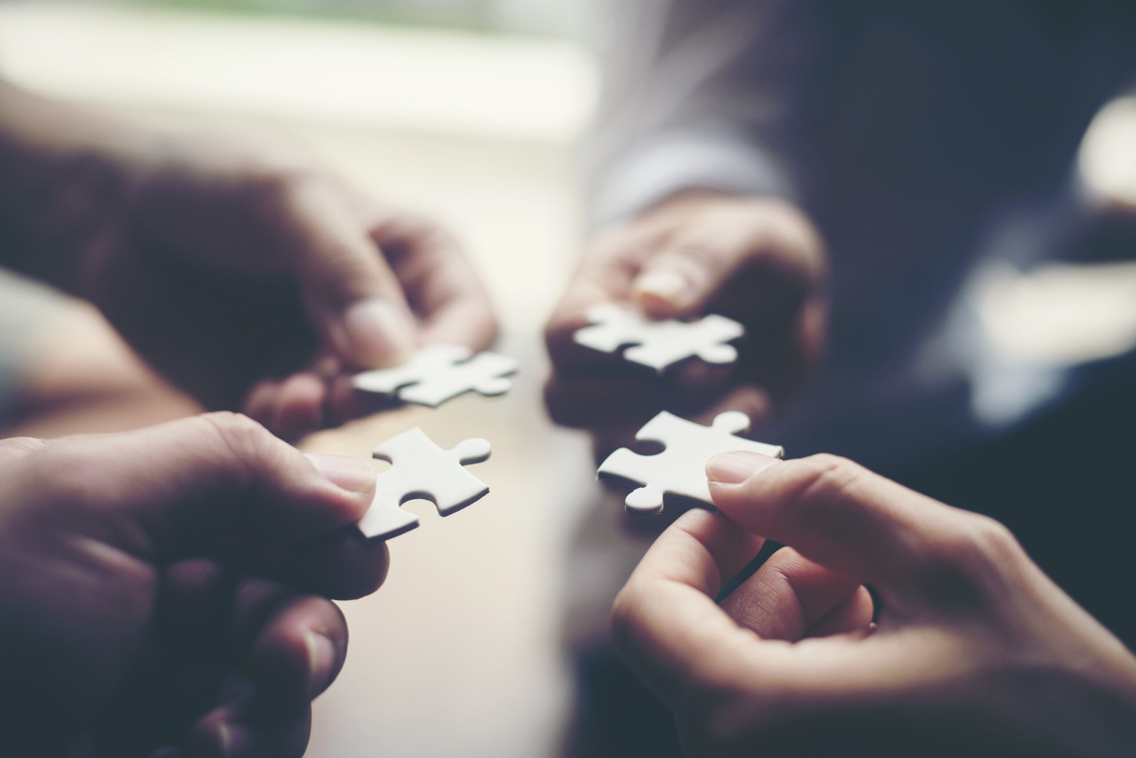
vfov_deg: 27.0
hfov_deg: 39.6
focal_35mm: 50
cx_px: 568
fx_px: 1578
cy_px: 379
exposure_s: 1/2000
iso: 400
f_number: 2.5
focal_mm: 50
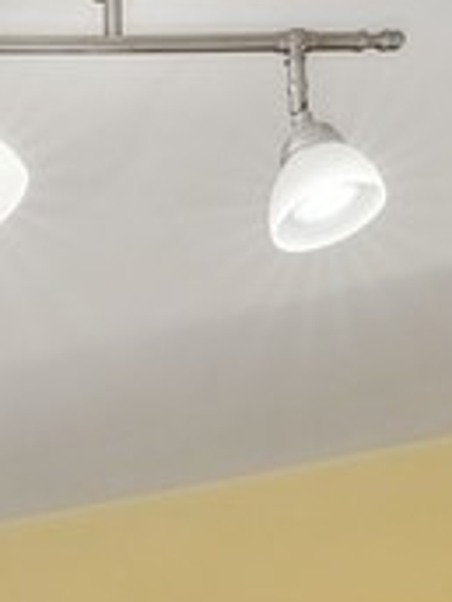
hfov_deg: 7.9
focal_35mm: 145
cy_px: 1442
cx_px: -1149
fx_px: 2524
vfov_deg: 11.3
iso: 320
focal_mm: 16
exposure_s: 1/13
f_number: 8
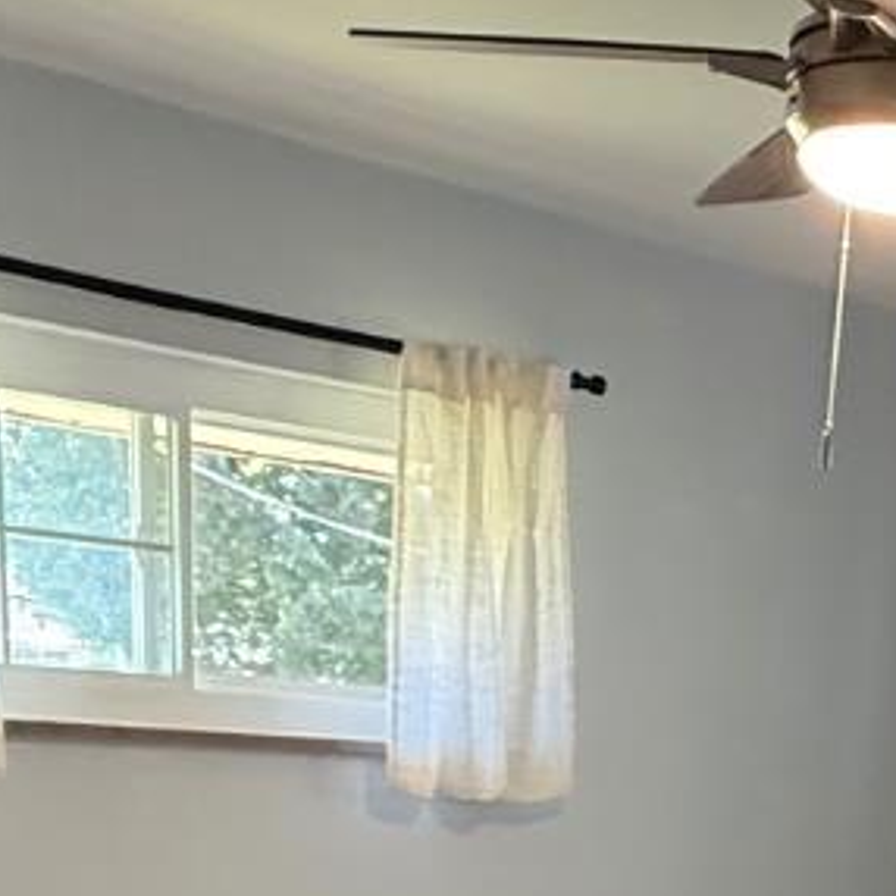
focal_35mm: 65
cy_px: 1349
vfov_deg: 21.9
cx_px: 727
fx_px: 1903
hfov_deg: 26.0
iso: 500
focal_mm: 2.22
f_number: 2.2
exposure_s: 1/120
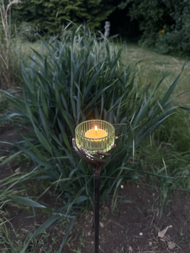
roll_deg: -2.7
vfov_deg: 71.6
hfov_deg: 56.8
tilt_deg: -33.7
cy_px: 126
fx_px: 176
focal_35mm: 24
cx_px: 95
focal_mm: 6.86
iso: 125
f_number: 1.78
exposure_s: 1/121
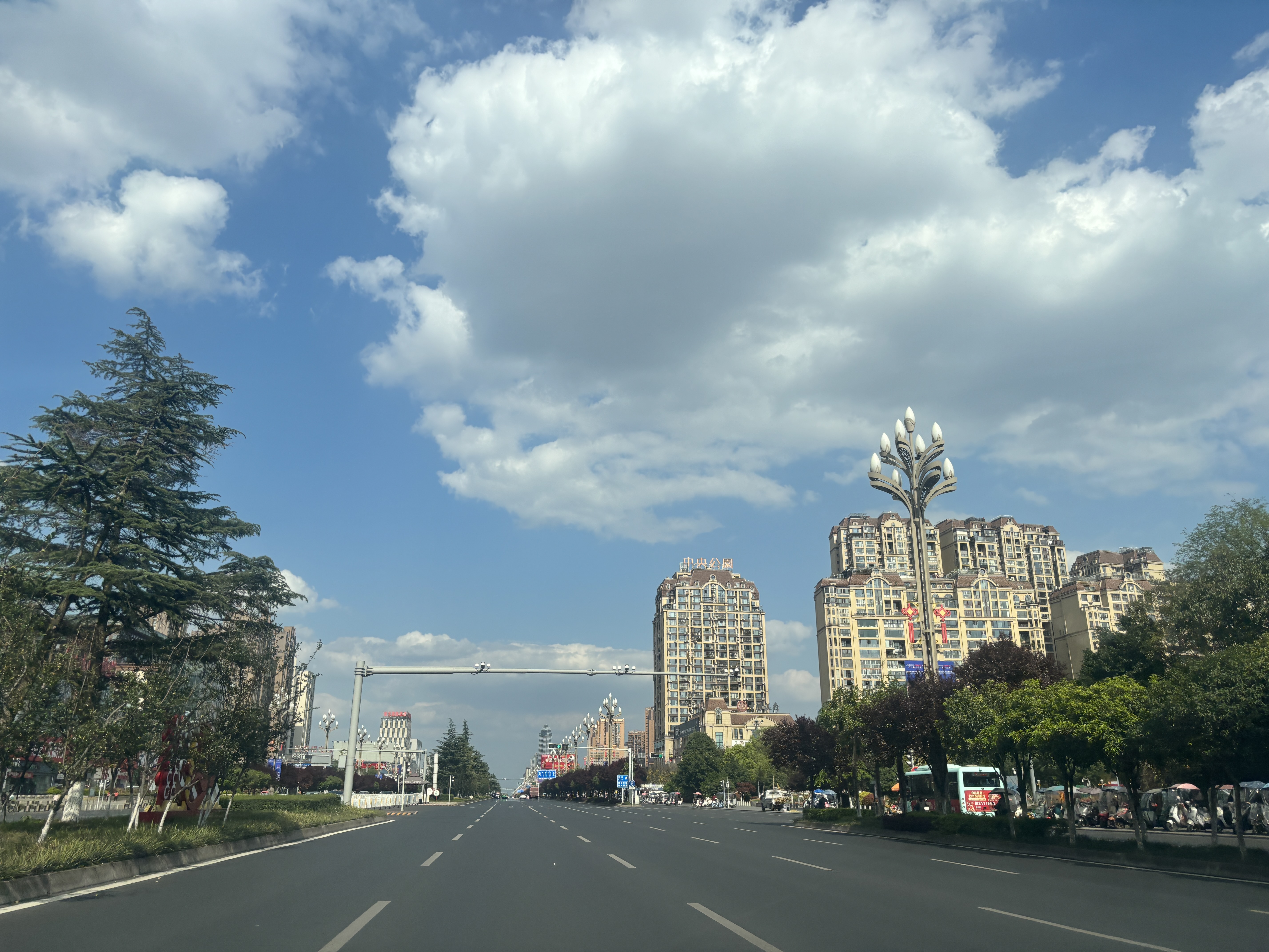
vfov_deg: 53.1
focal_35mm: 26
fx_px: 953
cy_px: 476
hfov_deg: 67.3
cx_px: 634
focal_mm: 5.96
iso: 50
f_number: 1.6
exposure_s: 1/3650
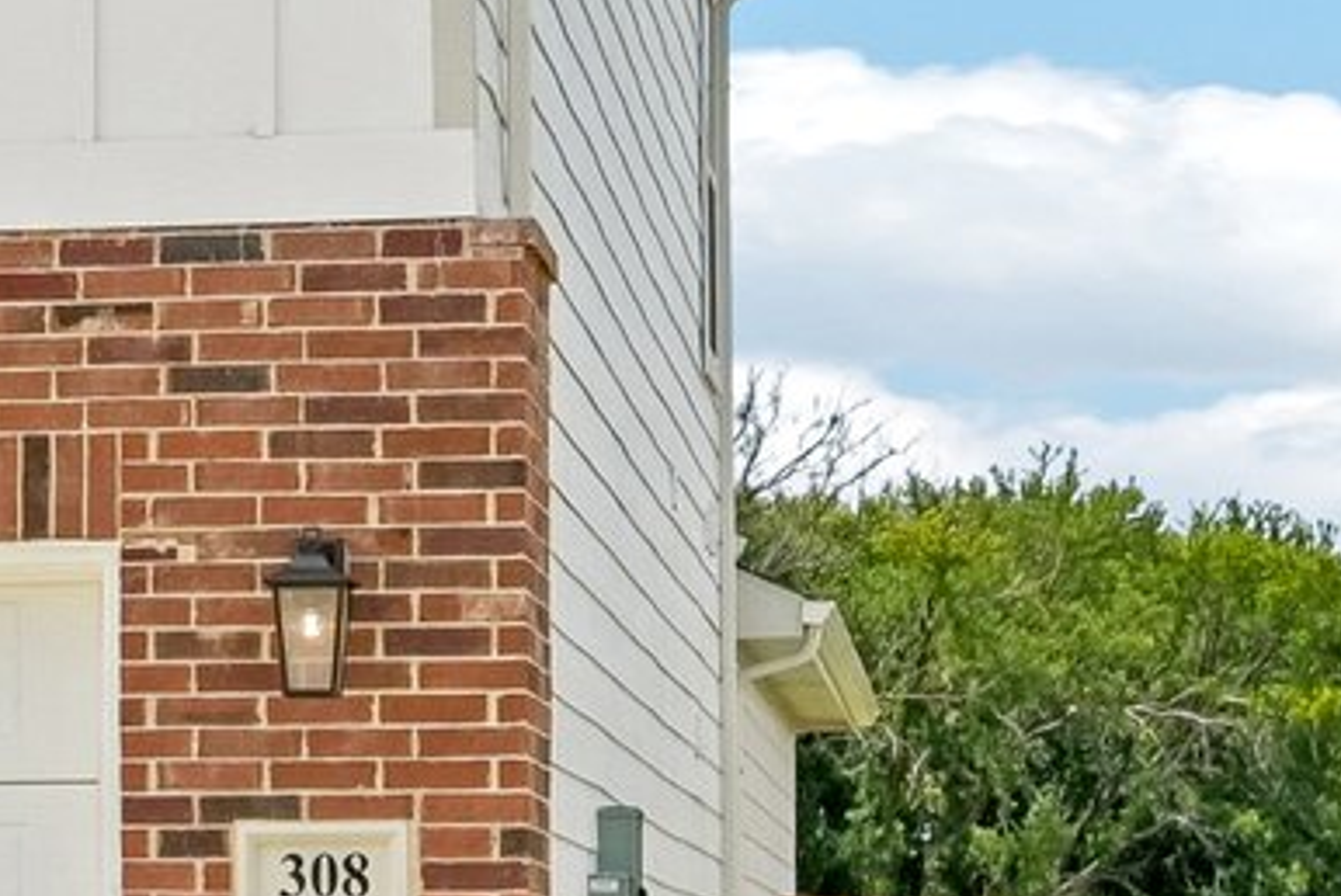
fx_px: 5927
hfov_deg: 12.2
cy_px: 116
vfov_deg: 8.6
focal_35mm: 159
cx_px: -761
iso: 400
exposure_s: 1/2500
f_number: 8
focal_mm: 30
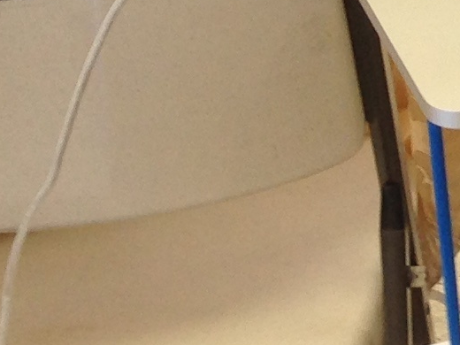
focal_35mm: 207
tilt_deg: -18.8
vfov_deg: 7.1
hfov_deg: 8.8
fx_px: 2751
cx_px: 1050
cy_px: -162
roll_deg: -0.1
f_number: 2.4
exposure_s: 1/60
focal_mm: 4.12
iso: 50
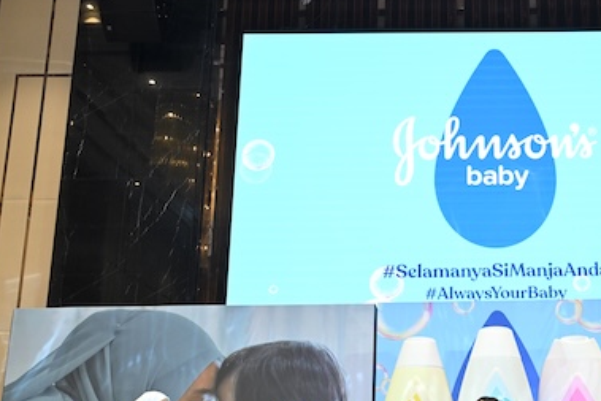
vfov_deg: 27.1
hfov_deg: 38.5
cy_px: 305
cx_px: 496
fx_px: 818
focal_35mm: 49
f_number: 4
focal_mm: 29
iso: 1600
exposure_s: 1/160
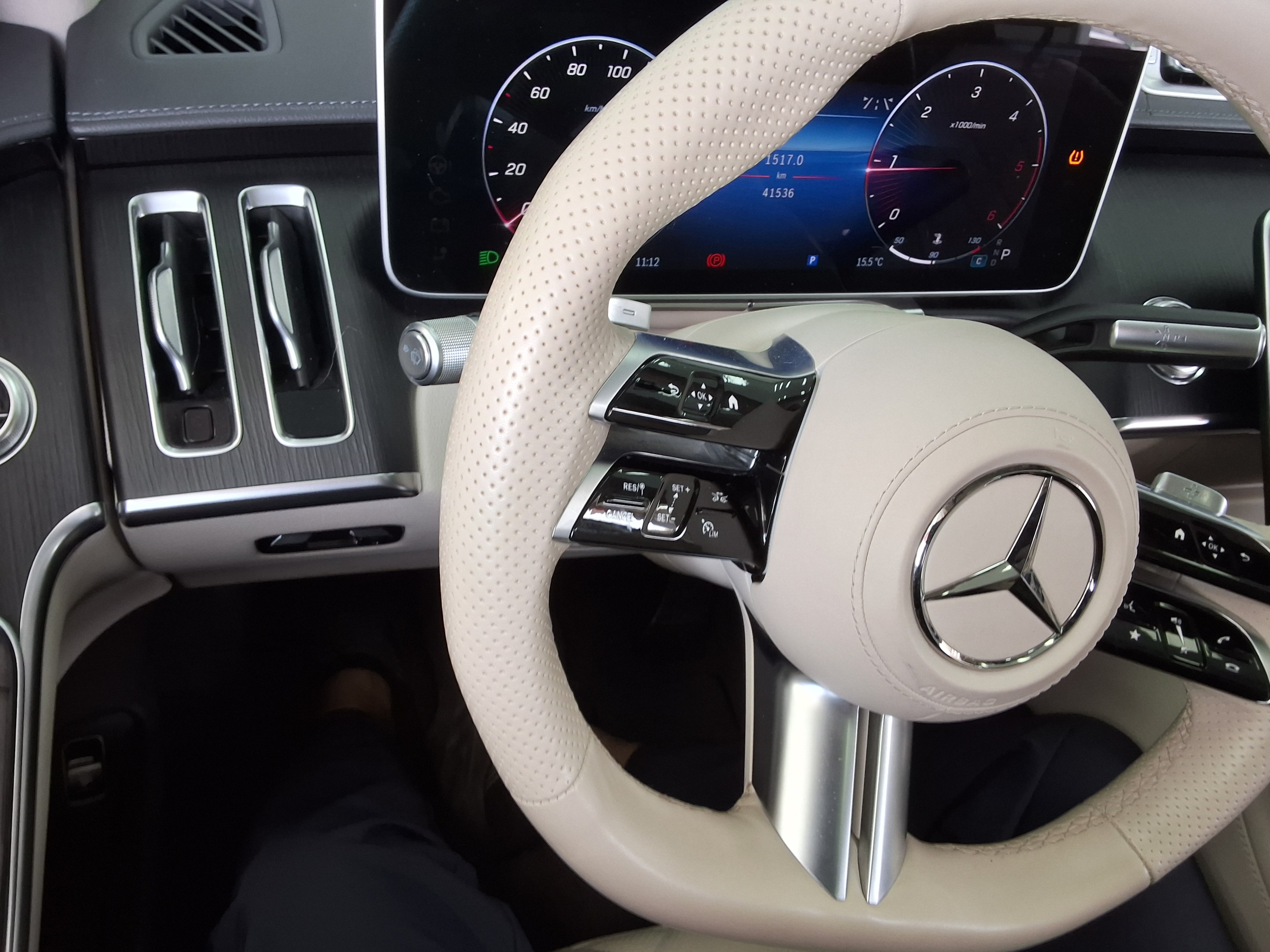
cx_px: 635
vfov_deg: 49.7
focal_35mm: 28
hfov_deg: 63.4
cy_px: 476
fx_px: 1027
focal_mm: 2.91
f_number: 1.9
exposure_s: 1/40
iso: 40
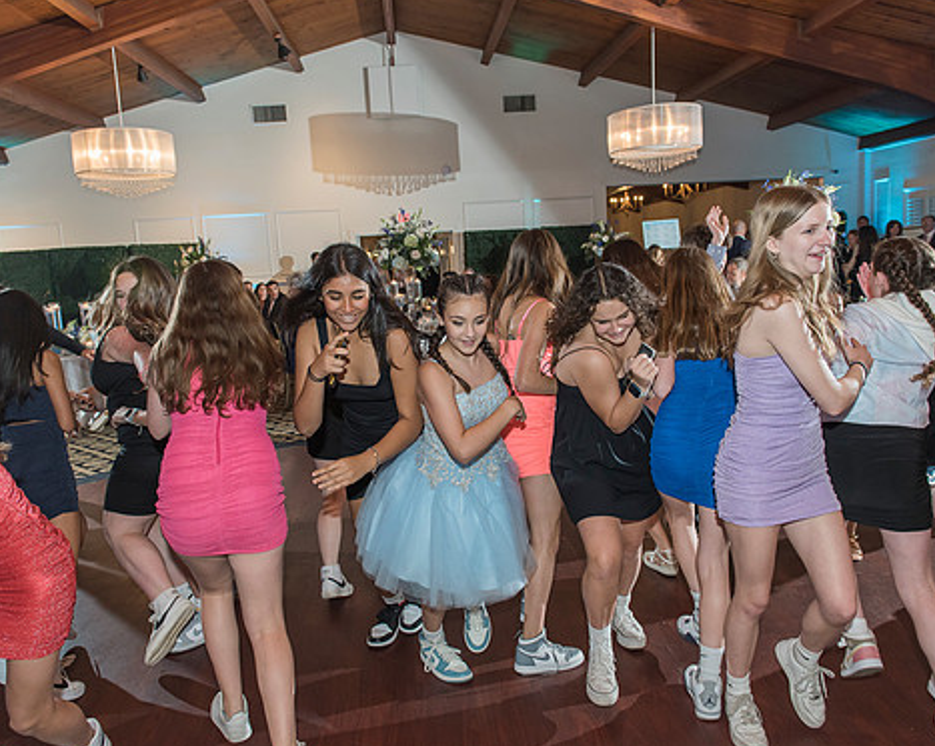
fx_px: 774
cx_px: 466
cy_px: 377
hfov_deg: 62.2
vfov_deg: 51.5
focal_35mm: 28
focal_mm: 24
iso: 1000
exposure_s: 1/125
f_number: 4
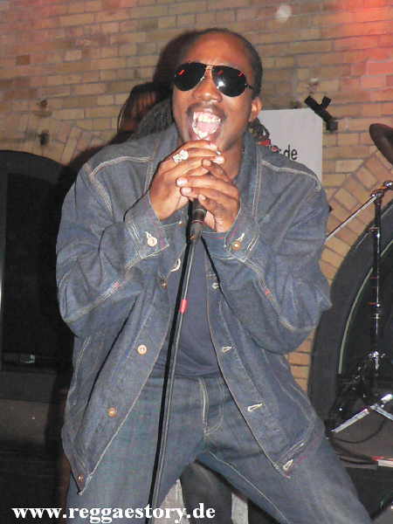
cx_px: 196
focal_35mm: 35
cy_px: 262
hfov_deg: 40.7
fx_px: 530
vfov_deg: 52.6
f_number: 2.8
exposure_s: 1/60
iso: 400
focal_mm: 6
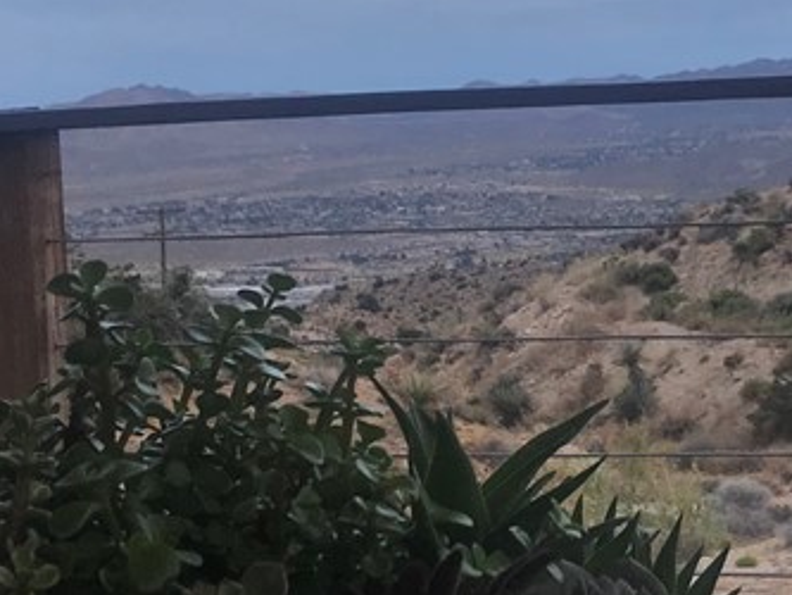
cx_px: 585
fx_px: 1968
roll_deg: +1.6
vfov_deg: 17.1
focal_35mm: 86
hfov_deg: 22.6
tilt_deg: -0.4
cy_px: 167
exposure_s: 1/120
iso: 32
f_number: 1.8
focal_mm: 3.99
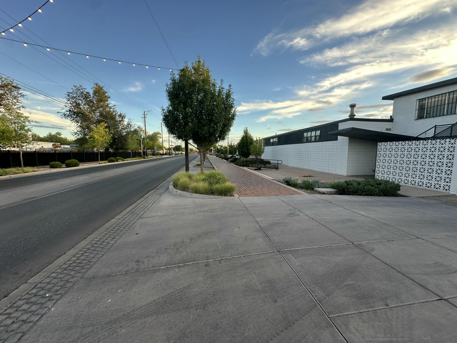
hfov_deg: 102.1
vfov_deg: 85.7
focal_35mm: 14
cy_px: 172
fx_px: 185
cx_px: 228
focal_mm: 2.22
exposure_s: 1/99
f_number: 2.2
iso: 50
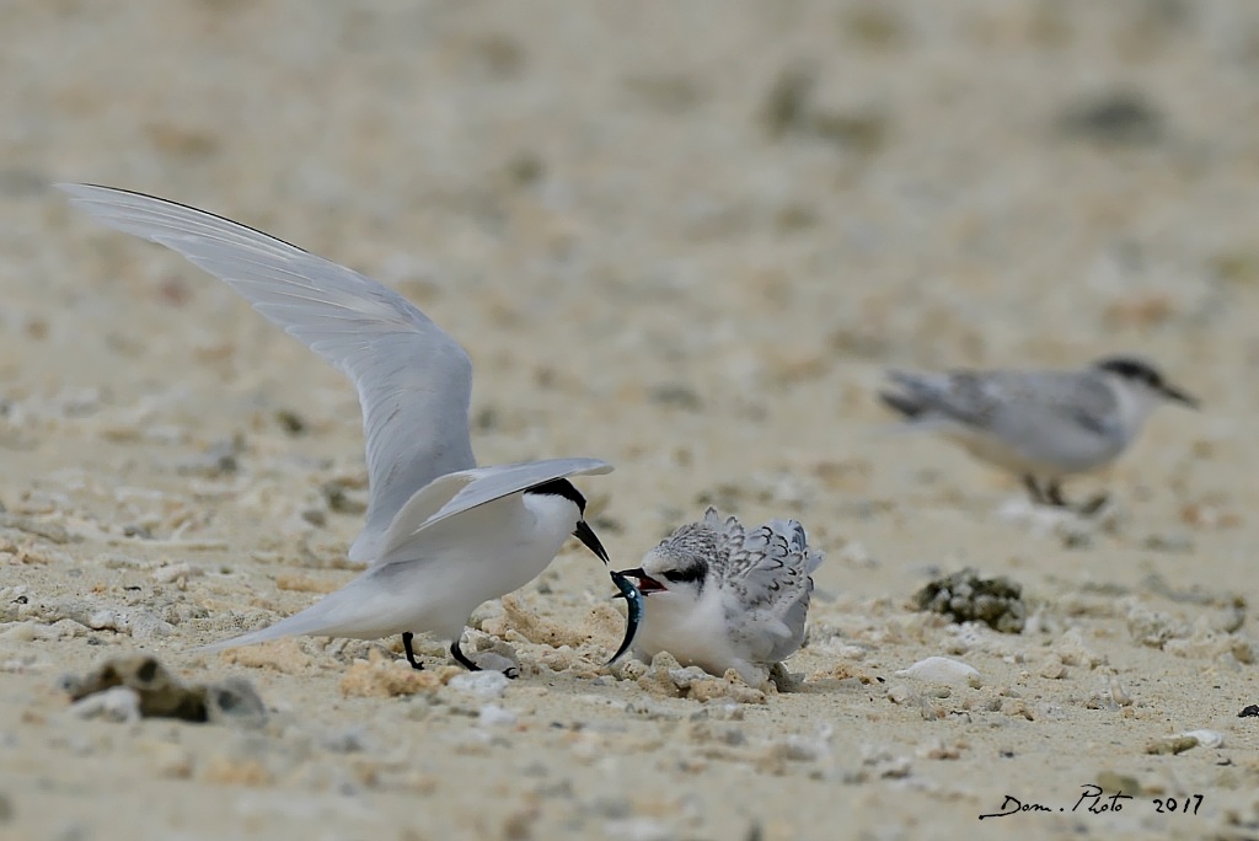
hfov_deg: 4.1
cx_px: 630
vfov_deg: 2.8
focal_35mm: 500
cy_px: 420
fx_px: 17495
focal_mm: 500
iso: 320
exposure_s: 1/3200
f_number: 8
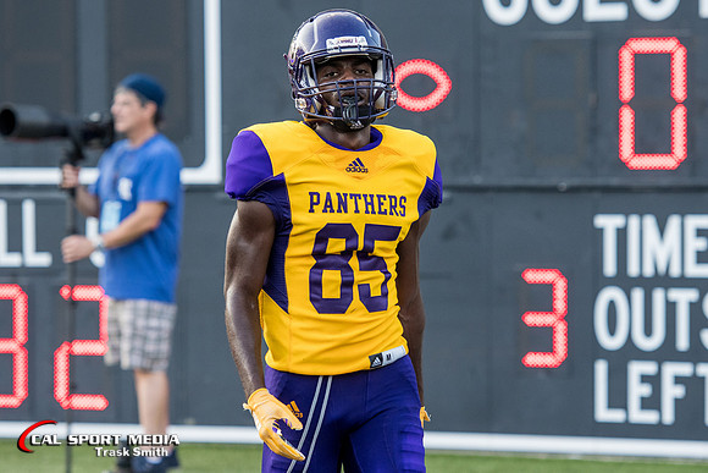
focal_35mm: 243
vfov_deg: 5.7
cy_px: 214
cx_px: 365
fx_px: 4775
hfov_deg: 8.5
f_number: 4
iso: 1250
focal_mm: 145
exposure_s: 1/1250
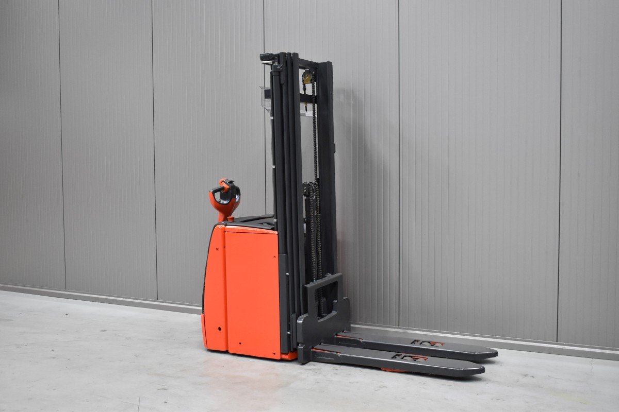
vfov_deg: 34.2
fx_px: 671
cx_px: 310
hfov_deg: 49.6
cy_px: 206
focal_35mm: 39
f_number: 5
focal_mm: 26
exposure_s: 1/50
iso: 1600
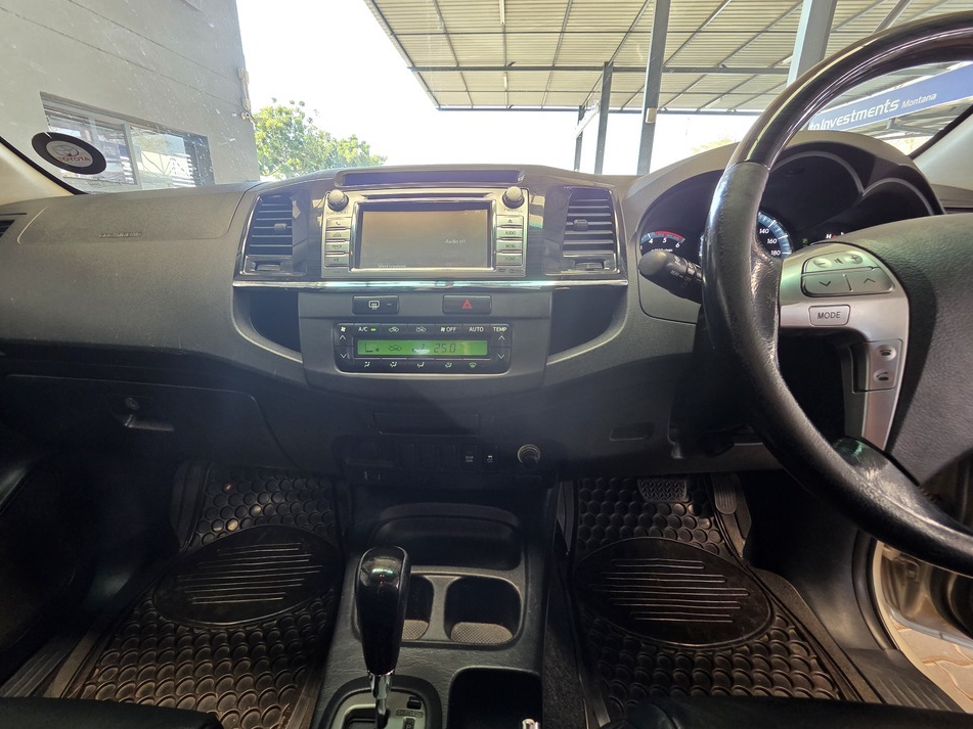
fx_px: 393
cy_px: 370
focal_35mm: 14
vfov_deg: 85.7
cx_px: 455
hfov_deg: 101.9
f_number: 2.2
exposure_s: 1/50
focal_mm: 2.2
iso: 160
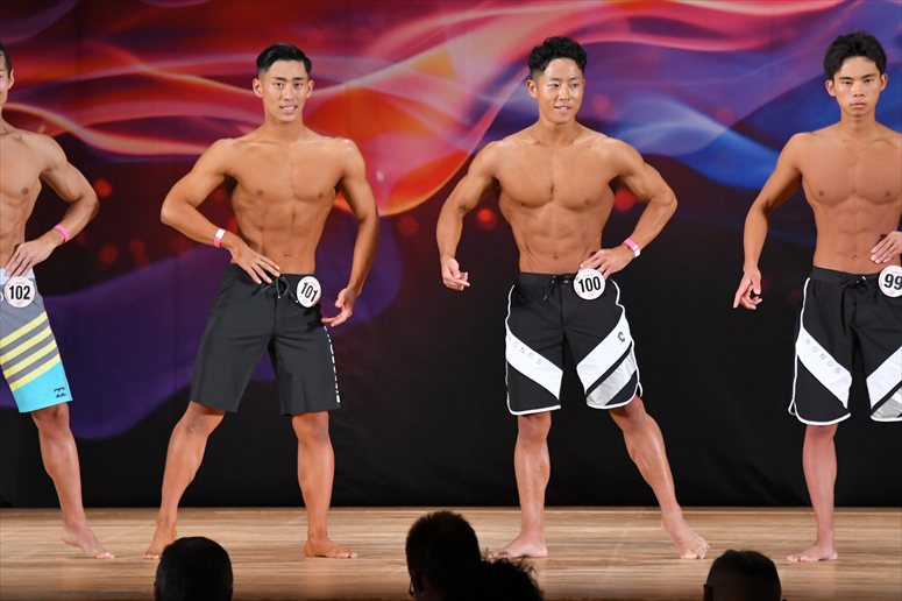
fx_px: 6010
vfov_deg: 5.7
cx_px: 451
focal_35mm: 240
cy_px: 300
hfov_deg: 8.6
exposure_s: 1/400
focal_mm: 160
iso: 3600
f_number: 5.6
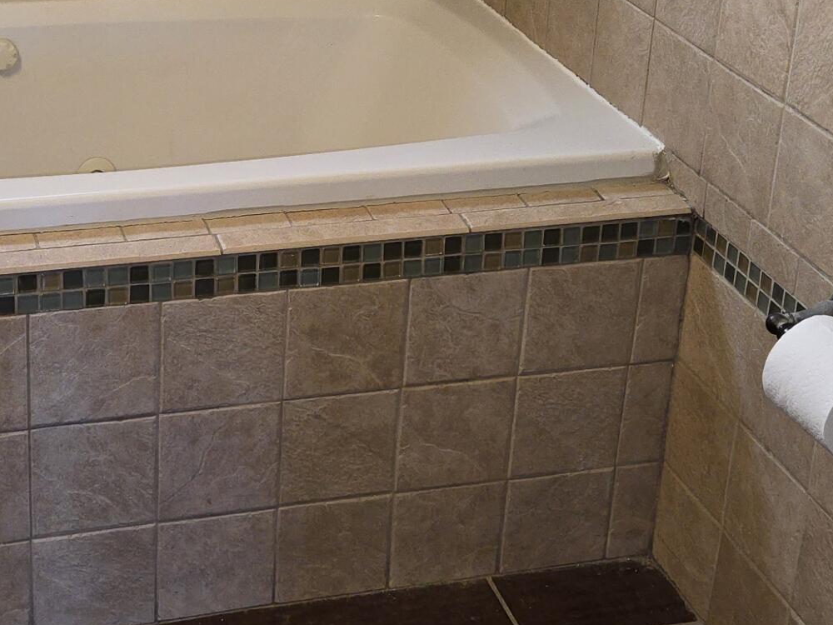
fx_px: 1660
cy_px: 119
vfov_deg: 21.0
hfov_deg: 28.0
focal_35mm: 69
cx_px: 289
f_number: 1.8
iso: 125
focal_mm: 5.4
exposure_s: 1/60
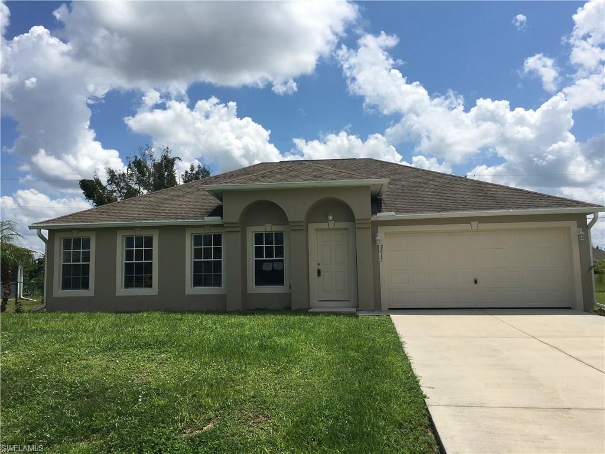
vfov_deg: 48.2
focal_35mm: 29
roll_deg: +1.9
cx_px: 302
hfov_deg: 61.7
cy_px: 227
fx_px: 507
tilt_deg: +7.4
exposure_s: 1/3205
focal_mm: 4.15
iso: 25
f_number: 2.2
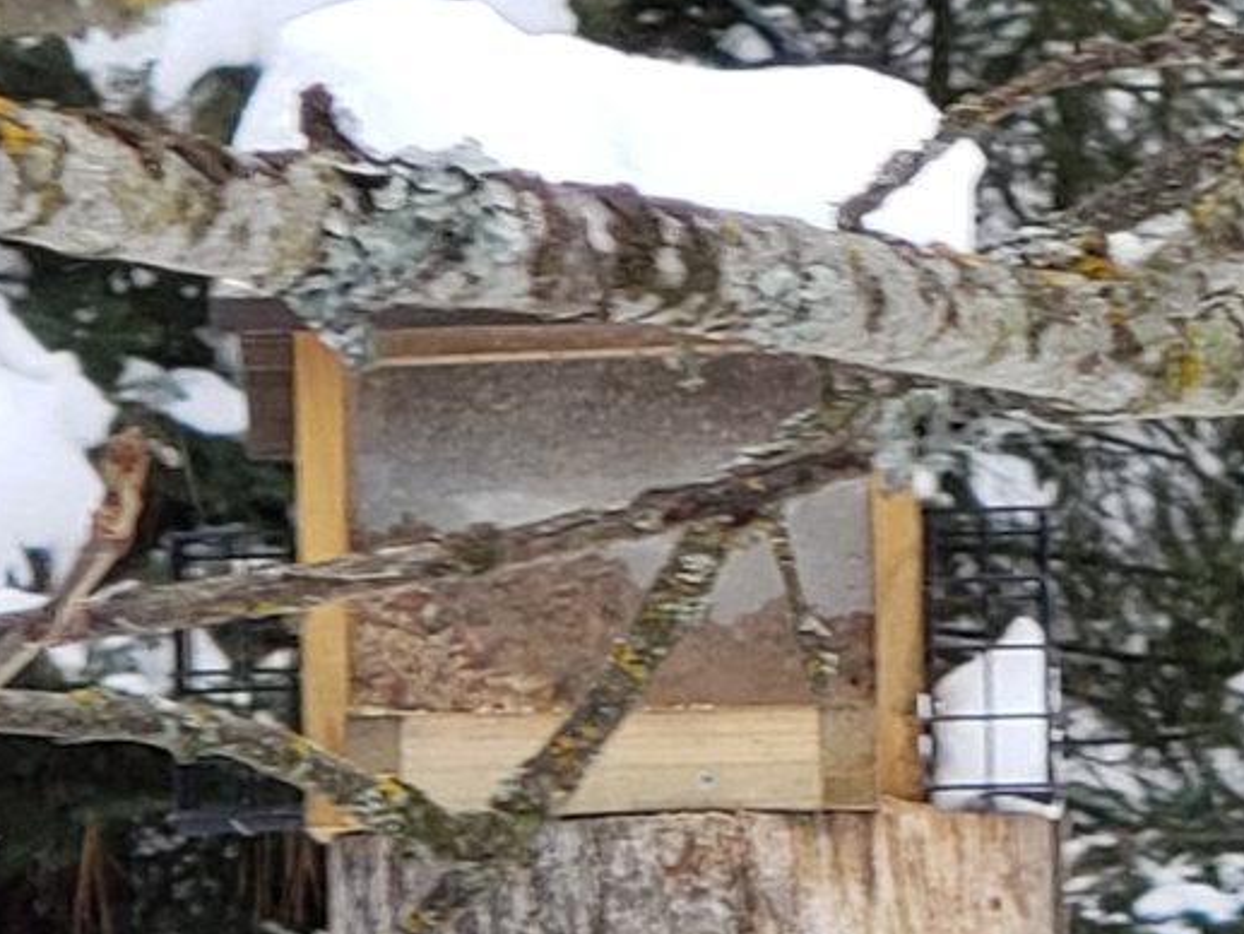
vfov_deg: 9.1
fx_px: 5787
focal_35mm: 161
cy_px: -79
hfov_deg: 12.0
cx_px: 1566
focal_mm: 6
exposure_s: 1/43
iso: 32
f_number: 2.4
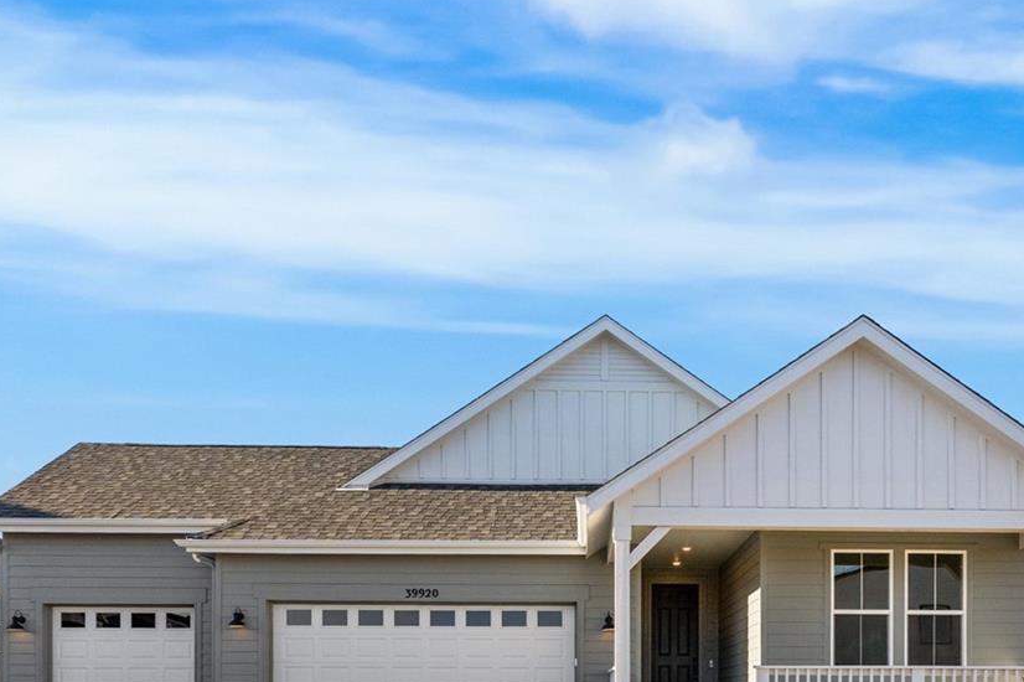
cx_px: 609
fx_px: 881
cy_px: 614
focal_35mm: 31
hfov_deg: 59.9
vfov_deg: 39.3
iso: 500
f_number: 8
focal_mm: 16
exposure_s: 1/5000
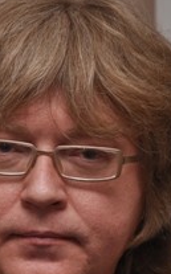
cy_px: 230
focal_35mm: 463
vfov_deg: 4.5
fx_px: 3460
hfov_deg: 2.8
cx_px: 37
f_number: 5.6
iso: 320
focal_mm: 98
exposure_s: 1/60
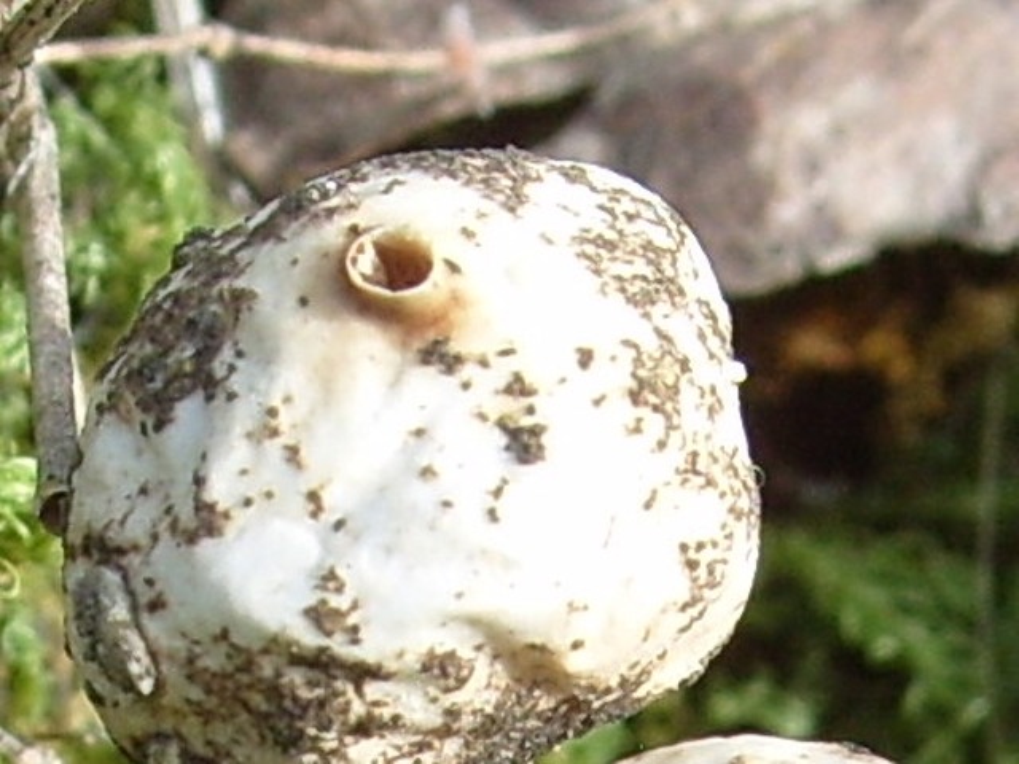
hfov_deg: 52.6
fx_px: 1030
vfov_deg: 40.7
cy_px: 382
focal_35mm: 35
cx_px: 510
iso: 80
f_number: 4.4
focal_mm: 7.8
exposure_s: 1/180
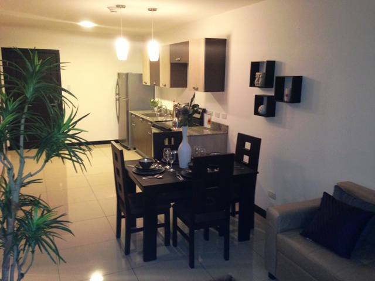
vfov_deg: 42.9
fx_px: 357
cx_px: 188
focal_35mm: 33
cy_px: 140
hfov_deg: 55.4
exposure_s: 1/20
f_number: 2.4
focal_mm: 4.12
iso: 250
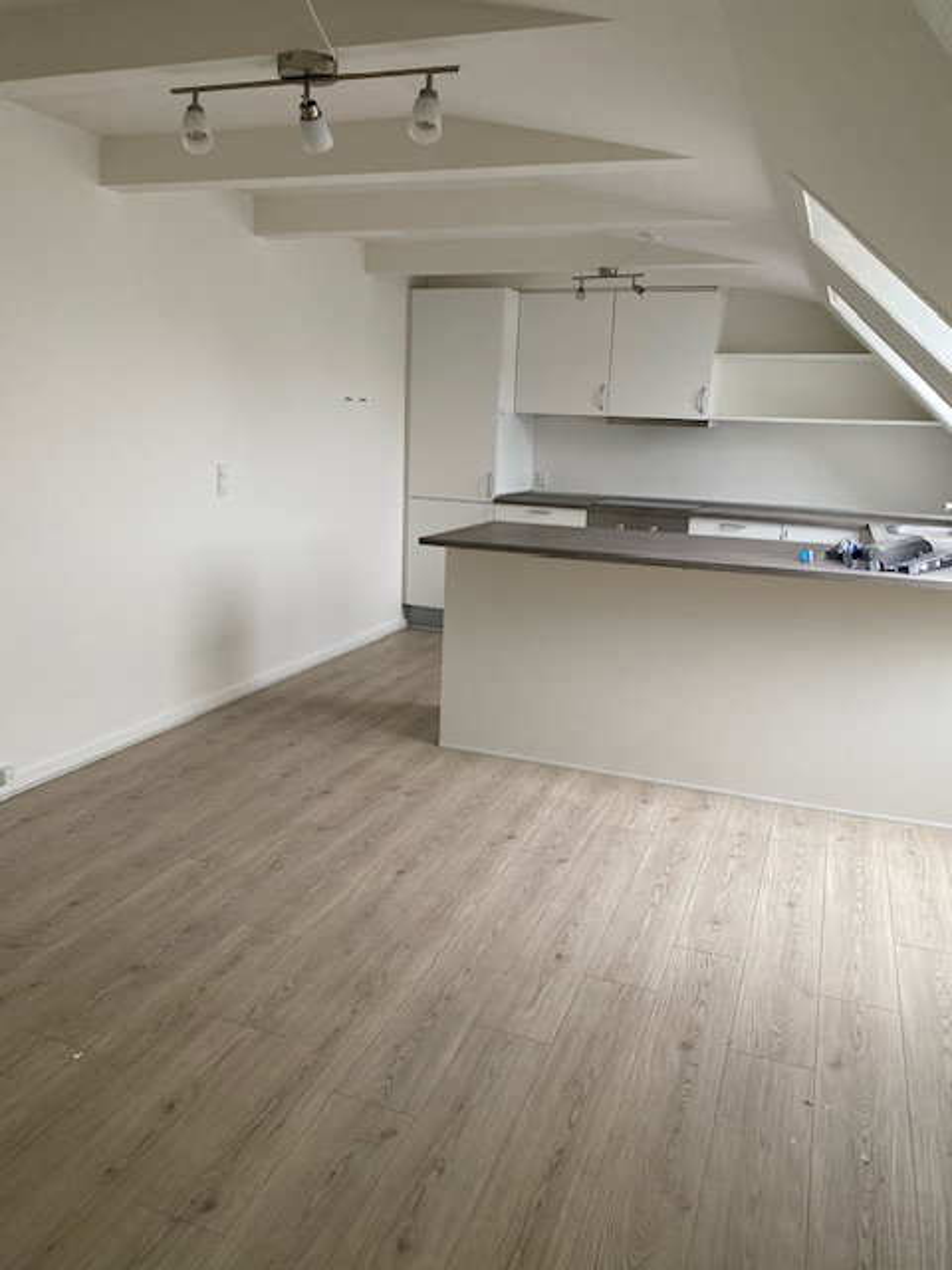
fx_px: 953
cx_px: 476
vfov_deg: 67.3
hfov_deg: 53.1
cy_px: 635
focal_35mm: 26
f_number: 1.8
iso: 200
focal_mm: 4.25
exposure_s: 1/60
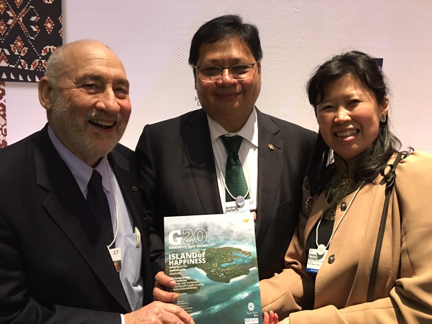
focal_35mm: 29
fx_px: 362
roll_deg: -2.8
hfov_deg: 61.7
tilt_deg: -7.1
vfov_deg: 48.2
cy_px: 162
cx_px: 216
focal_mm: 4.15
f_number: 2.2
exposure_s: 1/8
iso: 100
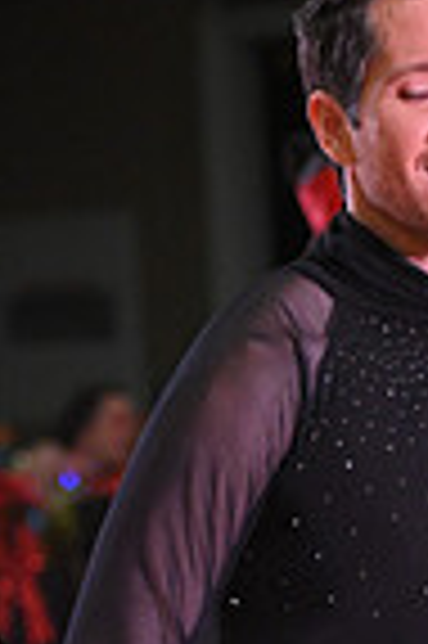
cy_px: 1022
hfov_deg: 2.8
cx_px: 146
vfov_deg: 4.2
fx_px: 8705
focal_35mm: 487
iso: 2000
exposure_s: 1/320
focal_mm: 120
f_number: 5
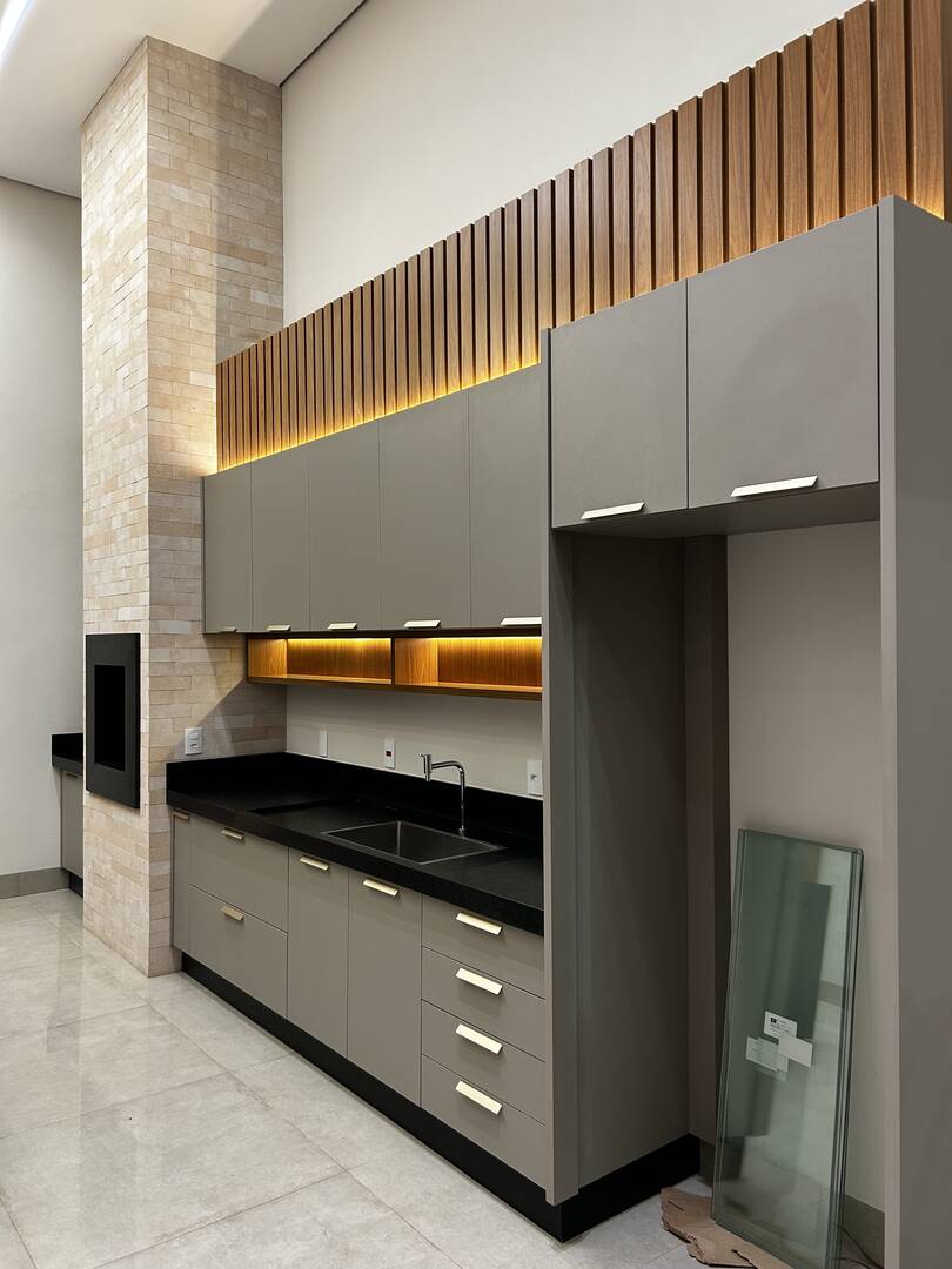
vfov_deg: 67.3
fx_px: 953
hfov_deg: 53.1
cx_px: 476
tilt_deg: +2.6
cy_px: 634
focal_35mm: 26
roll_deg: -0.7
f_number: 1.5
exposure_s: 1/60
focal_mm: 5.7
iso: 100
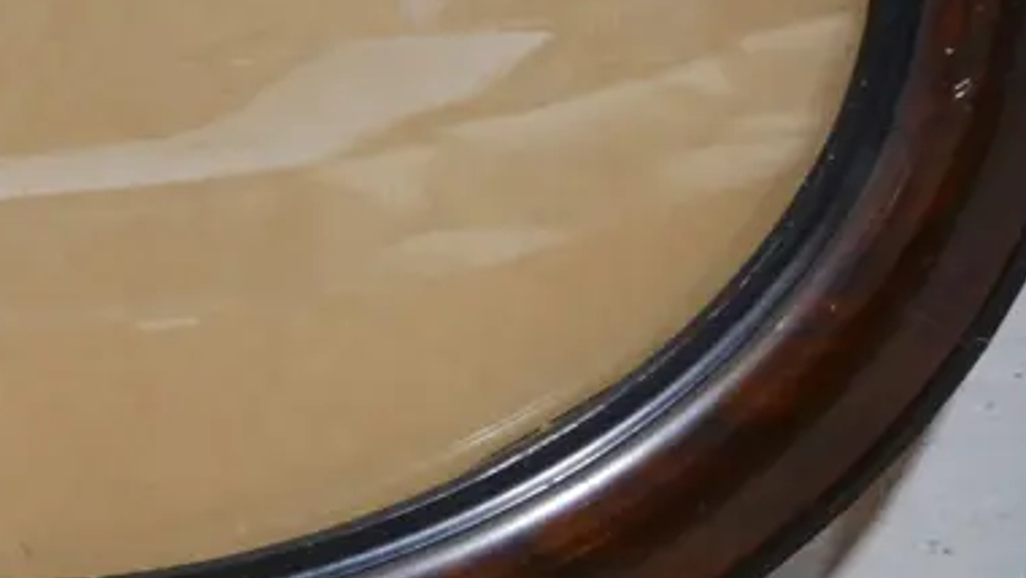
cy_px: -18
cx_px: -59
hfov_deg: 21.7
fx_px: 2558
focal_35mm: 94
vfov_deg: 12.7
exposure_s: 1/60
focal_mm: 16
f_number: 3.6
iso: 320
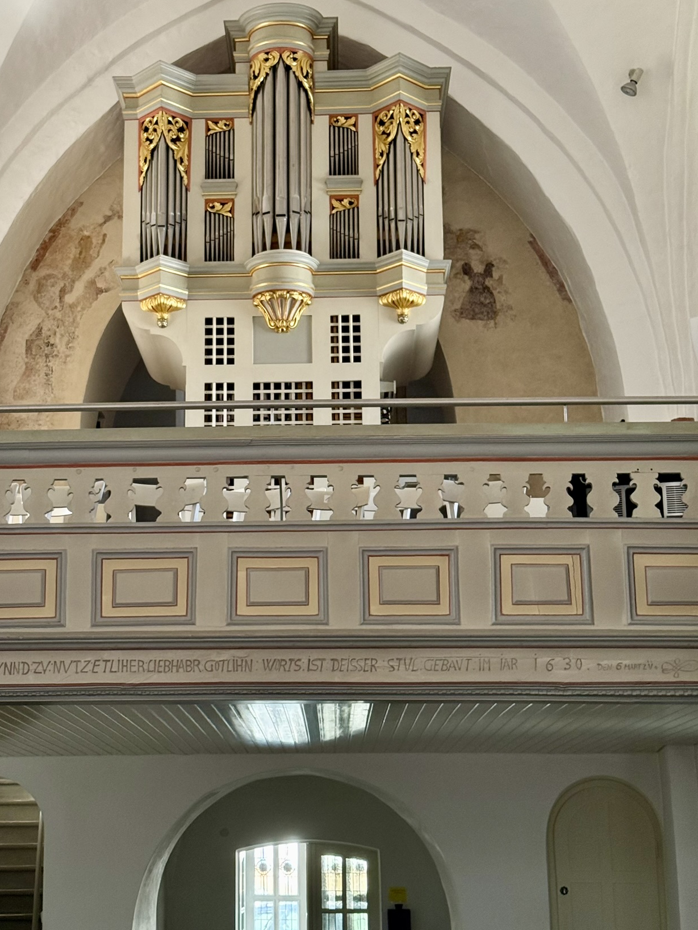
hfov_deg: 24.4
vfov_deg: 32.1
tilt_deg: +16.1
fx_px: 1613
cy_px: 414
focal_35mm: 60
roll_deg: -0.6
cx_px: 271
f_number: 1.78
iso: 200
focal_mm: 6.76
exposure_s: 1/60
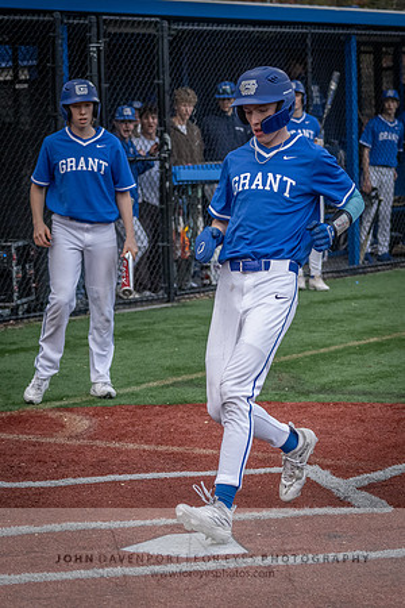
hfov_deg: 10.9
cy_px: 296
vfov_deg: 16.4
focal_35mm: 125
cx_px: 304
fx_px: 2108
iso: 4000
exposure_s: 1/1000
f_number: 4.5
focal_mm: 80
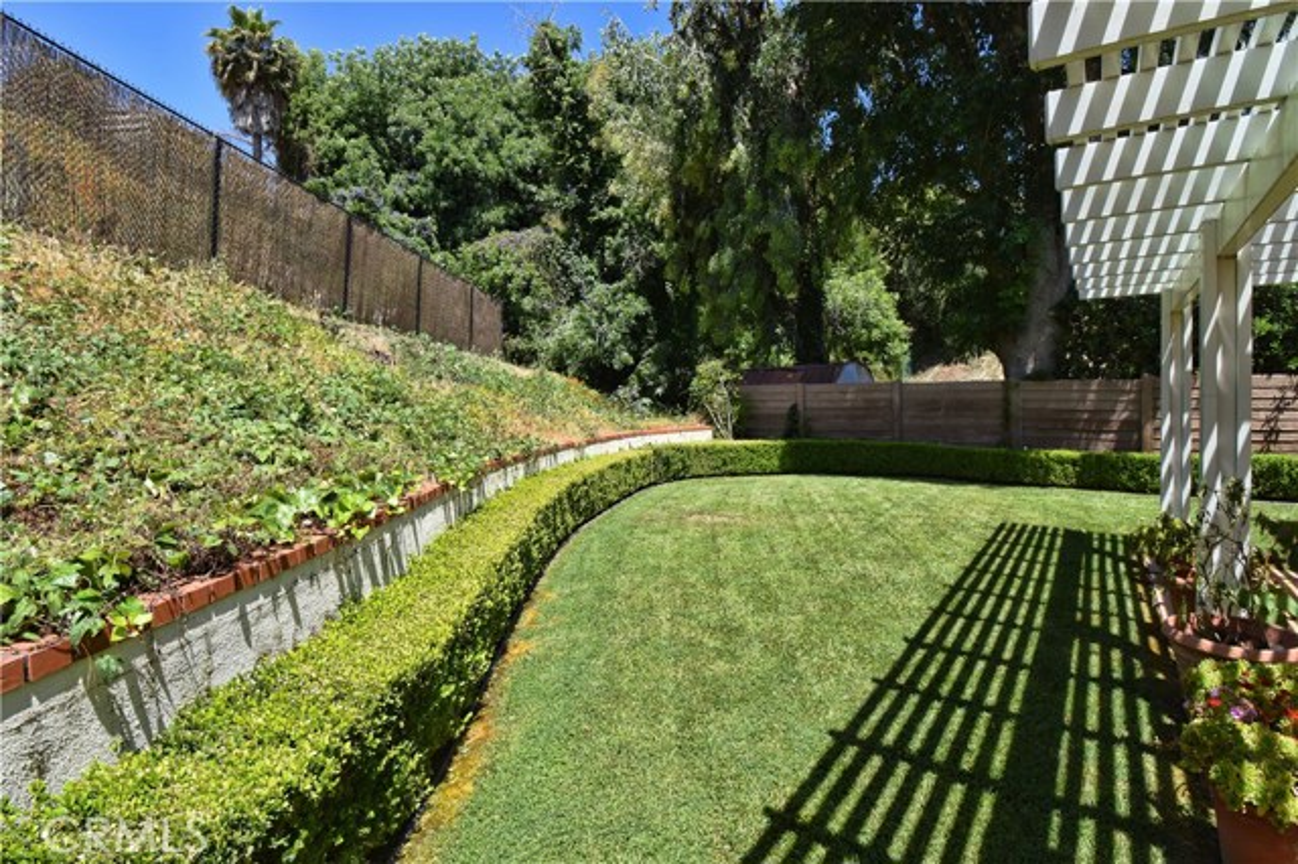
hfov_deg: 95.0
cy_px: 432
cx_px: 649
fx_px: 595
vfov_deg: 72.0
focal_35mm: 16
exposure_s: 1/125
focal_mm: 11
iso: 250
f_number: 14
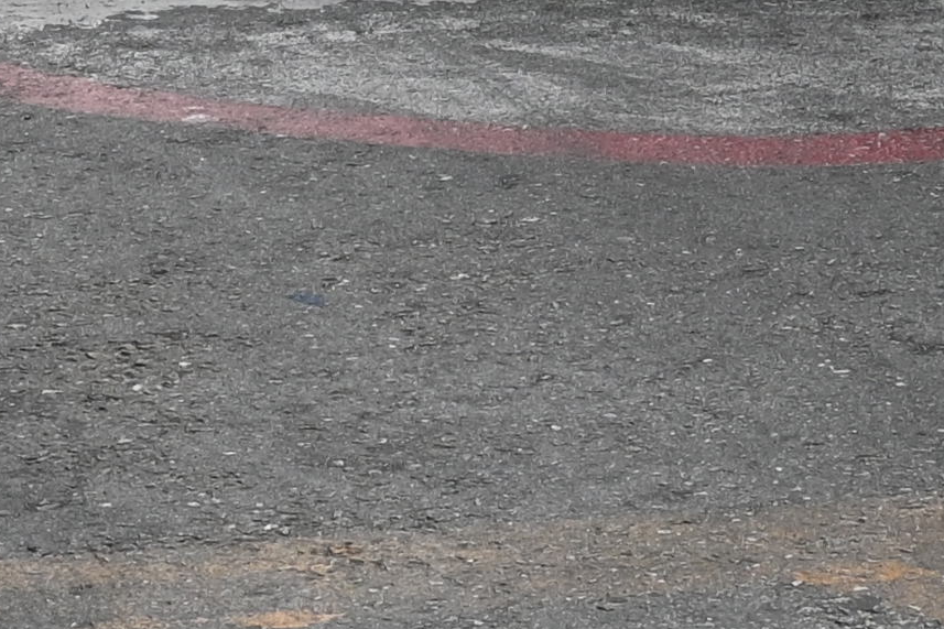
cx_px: 372
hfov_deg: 7.5
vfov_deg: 4.9
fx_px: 7157
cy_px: -980
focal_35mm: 273
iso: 180
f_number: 5.6
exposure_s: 1/250
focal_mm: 28
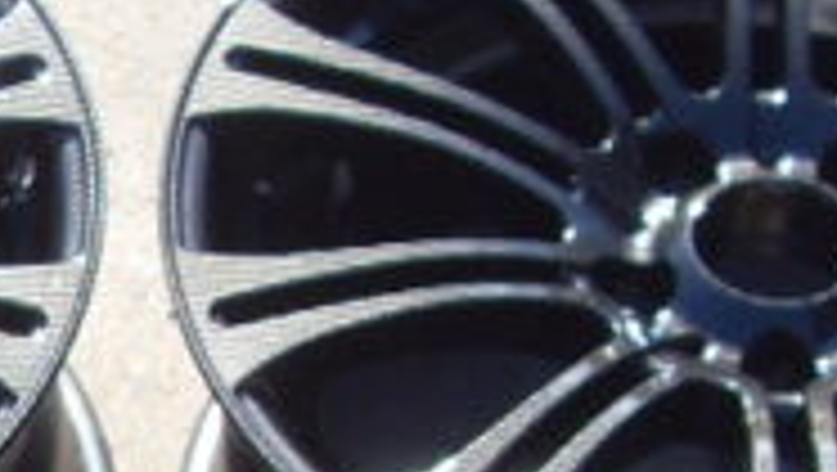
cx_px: 144
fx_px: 3643
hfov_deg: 13.0
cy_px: 984
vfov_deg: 7.1
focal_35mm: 164
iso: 80
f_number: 7
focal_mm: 6.3
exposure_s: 1/90
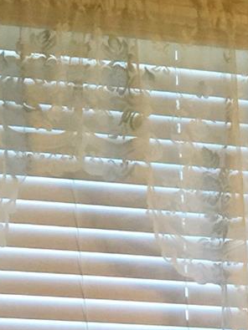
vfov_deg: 11.5
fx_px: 1405
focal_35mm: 147
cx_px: 550
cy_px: 746
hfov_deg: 9.2
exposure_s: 1/15
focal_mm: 4.15
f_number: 2.2
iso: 50
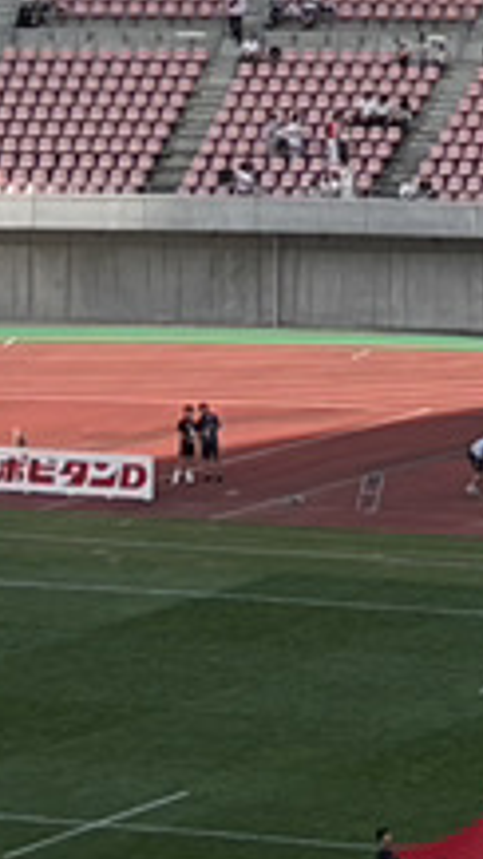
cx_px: 827
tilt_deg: +2.6
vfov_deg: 6.7
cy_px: -701
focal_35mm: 313
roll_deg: +0.4
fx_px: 7129
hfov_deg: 3.9
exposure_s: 1/724
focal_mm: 5.96
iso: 50
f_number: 1.6
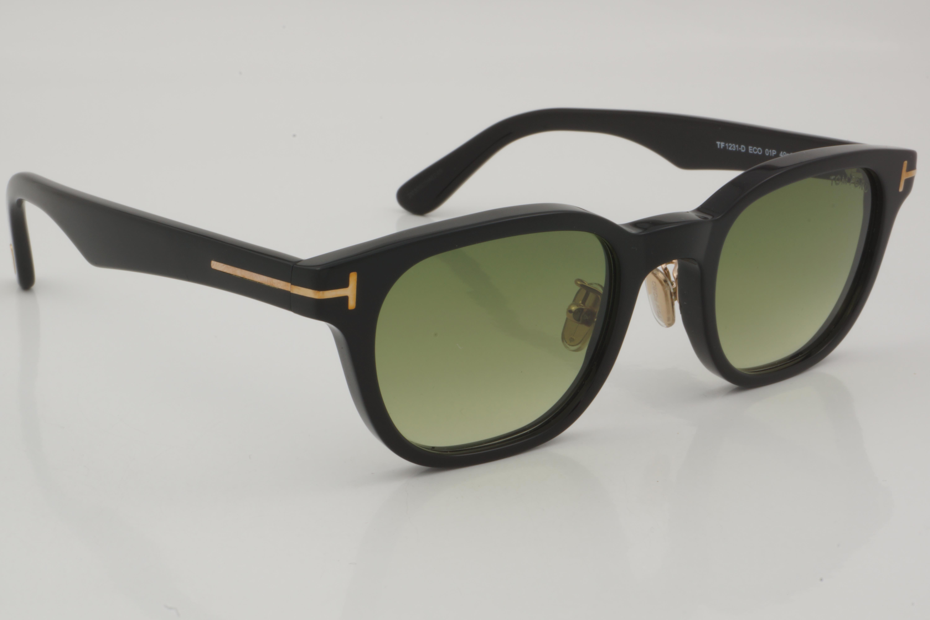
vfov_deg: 18.2
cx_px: 465
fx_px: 1937
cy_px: 310
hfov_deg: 27.0
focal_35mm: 75
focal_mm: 50
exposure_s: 1/3
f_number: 32
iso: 100
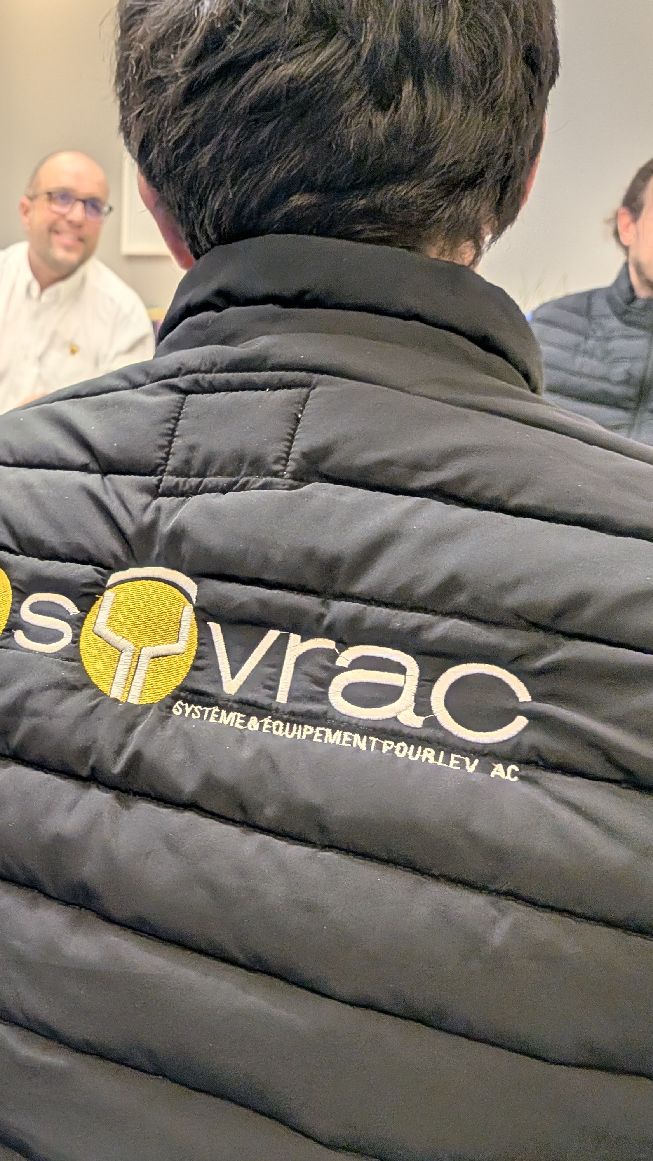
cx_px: -5
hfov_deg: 31.2
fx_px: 1077
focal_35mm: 35
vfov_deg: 56.6
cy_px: 581
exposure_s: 1/100
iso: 202
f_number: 1.7
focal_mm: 4.53
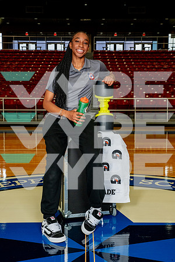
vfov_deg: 41.1
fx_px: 350
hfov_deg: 28.1
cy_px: 131
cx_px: 88
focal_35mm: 48
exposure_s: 1/200
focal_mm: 48
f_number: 7.1
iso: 800
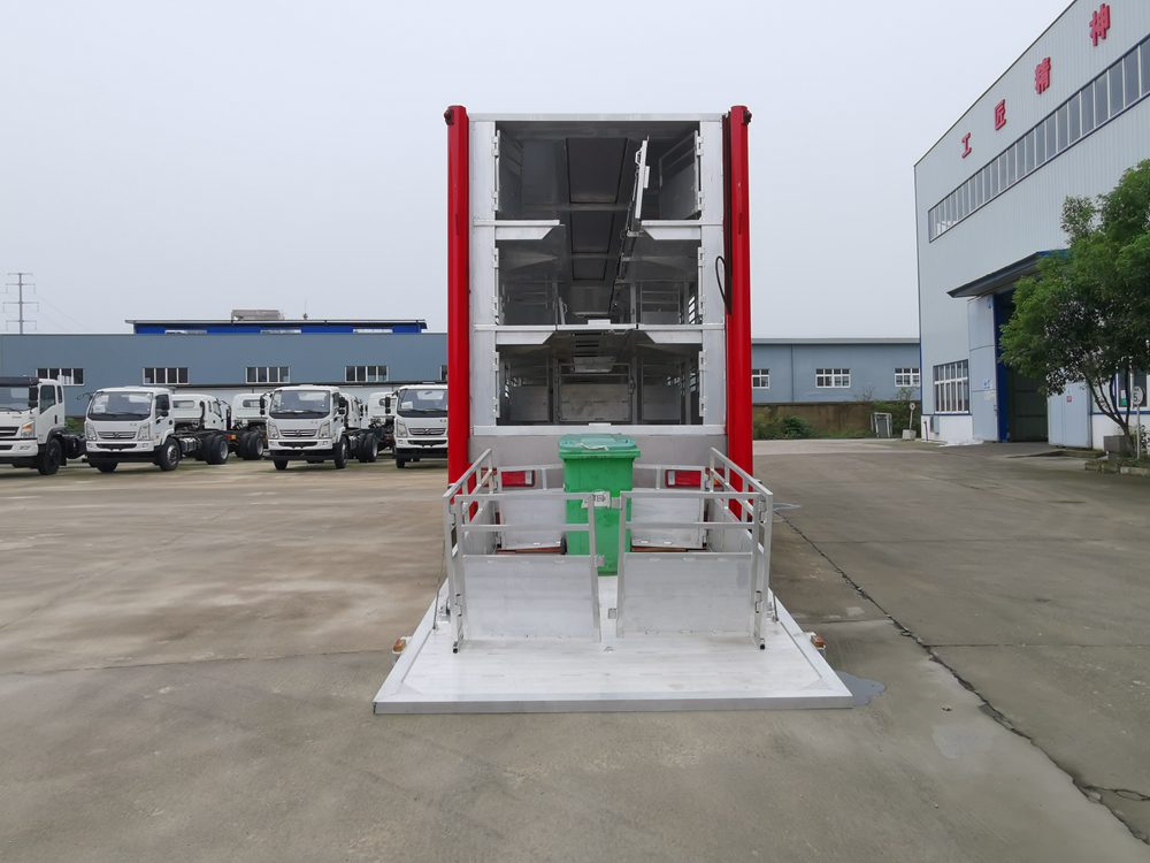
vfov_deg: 61.1
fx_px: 731
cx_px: 575
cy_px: 432
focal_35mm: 22
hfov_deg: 76.4
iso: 50
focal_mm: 2.26
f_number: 2.2
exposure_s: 1/333
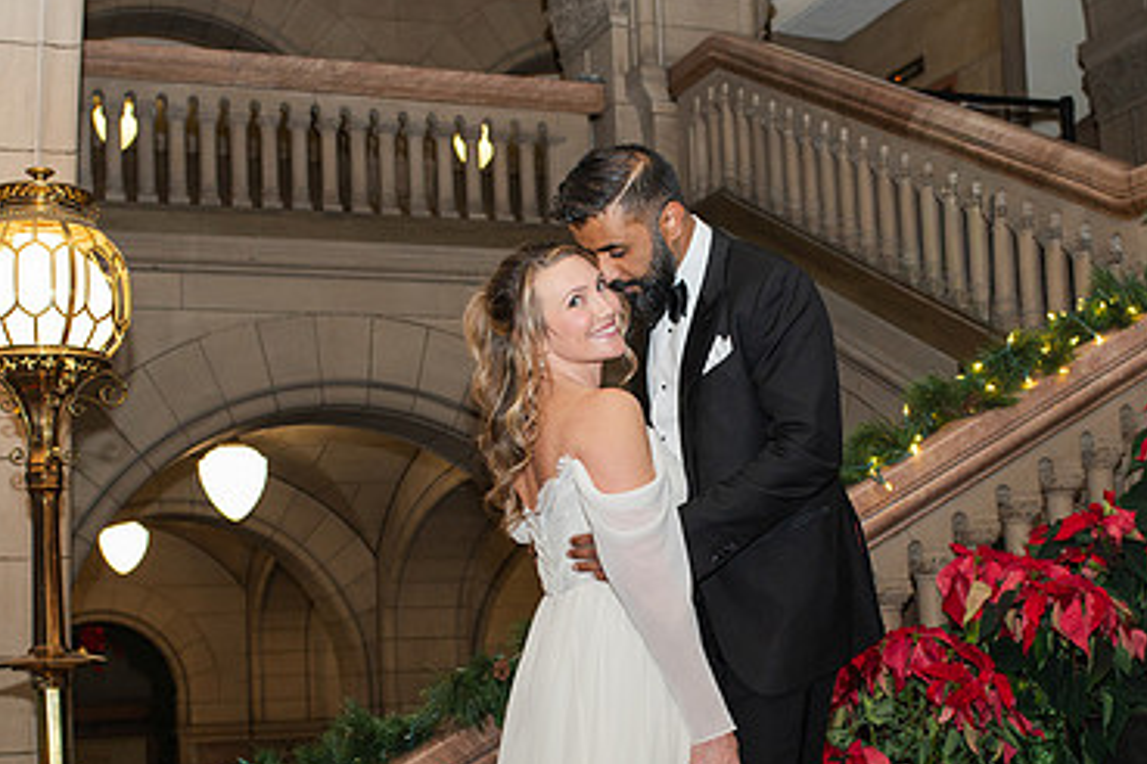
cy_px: 557
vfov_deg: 24.0
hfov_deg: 35.6
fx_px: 1784
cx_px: 608
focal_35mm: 56
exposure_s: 1/200
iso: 1000
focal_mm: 35
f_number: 4
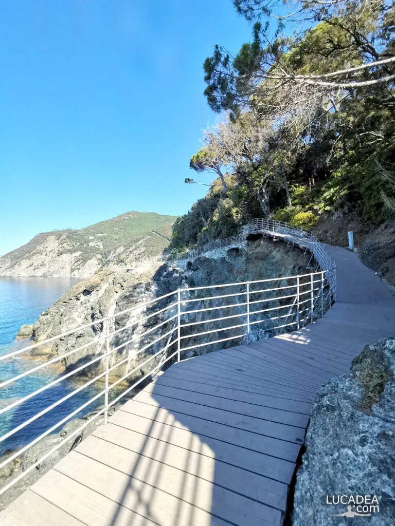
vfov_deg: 91.0
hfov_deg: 74.7
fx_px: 259
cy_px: 263
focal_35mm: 17
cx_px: 198
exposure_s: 4
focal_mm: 2.23
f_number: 2.2
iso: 50
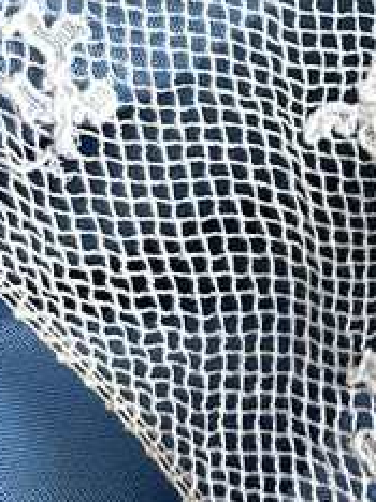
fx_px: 1654
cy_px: -43
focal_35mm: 114
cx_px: 690
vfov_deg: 16.8
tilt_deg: -75.3
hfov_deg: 11.9
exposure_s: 1/60
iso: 160
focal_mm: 4.2
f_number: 1.6
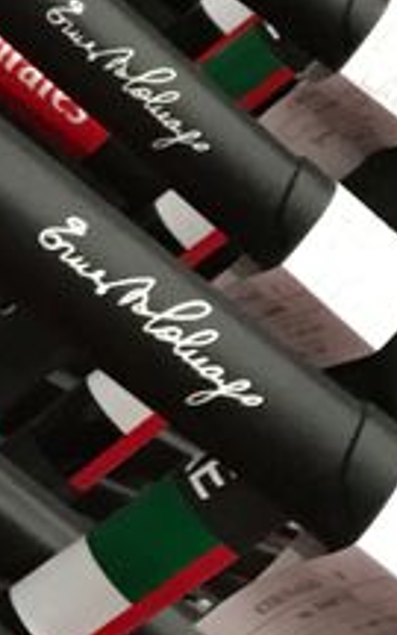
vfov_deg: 12.2
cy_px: 491
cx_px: -812
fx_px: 2960
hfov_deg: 6.9
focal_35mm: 171
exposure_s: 1/17
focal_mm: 4.15
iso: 200
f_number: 2.2
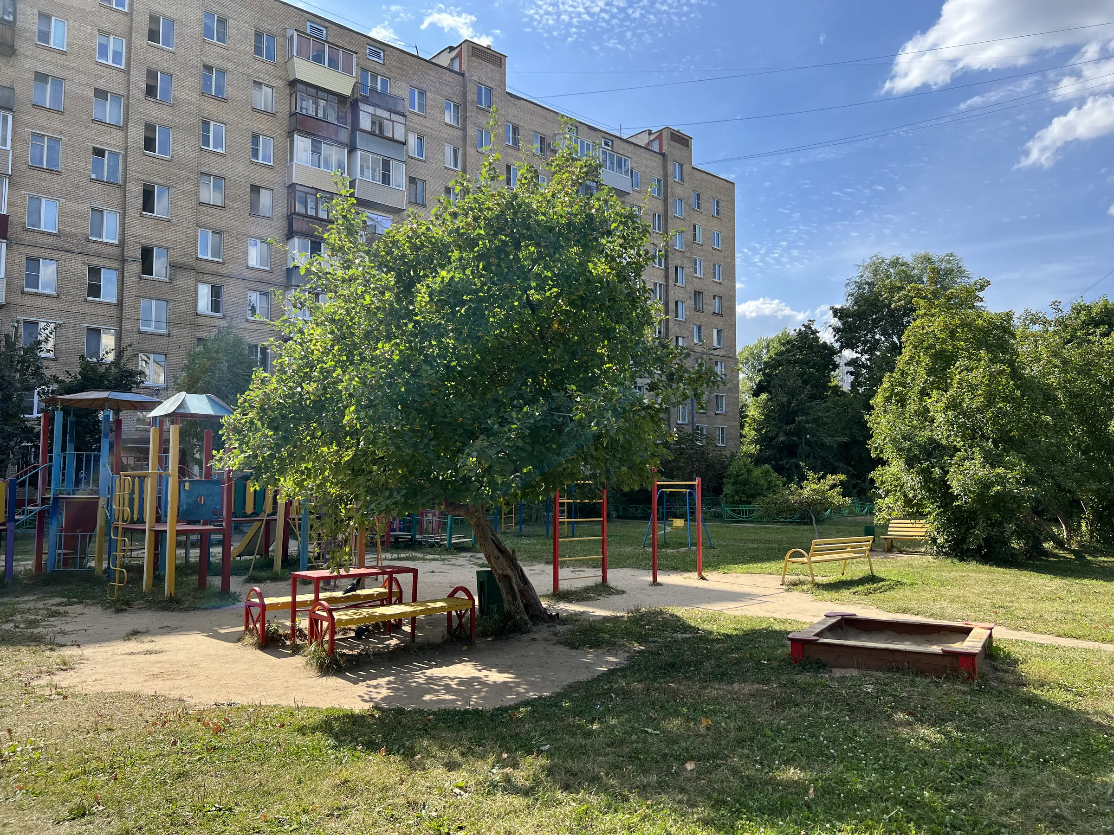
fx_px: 837
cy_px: 418
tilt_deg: +4.6
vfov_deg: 53.1
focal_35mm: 26
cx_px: 557
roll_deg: +0.5
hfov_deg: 67.3
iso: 50
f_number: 1.5
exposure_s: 1/2008
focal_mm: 5.7
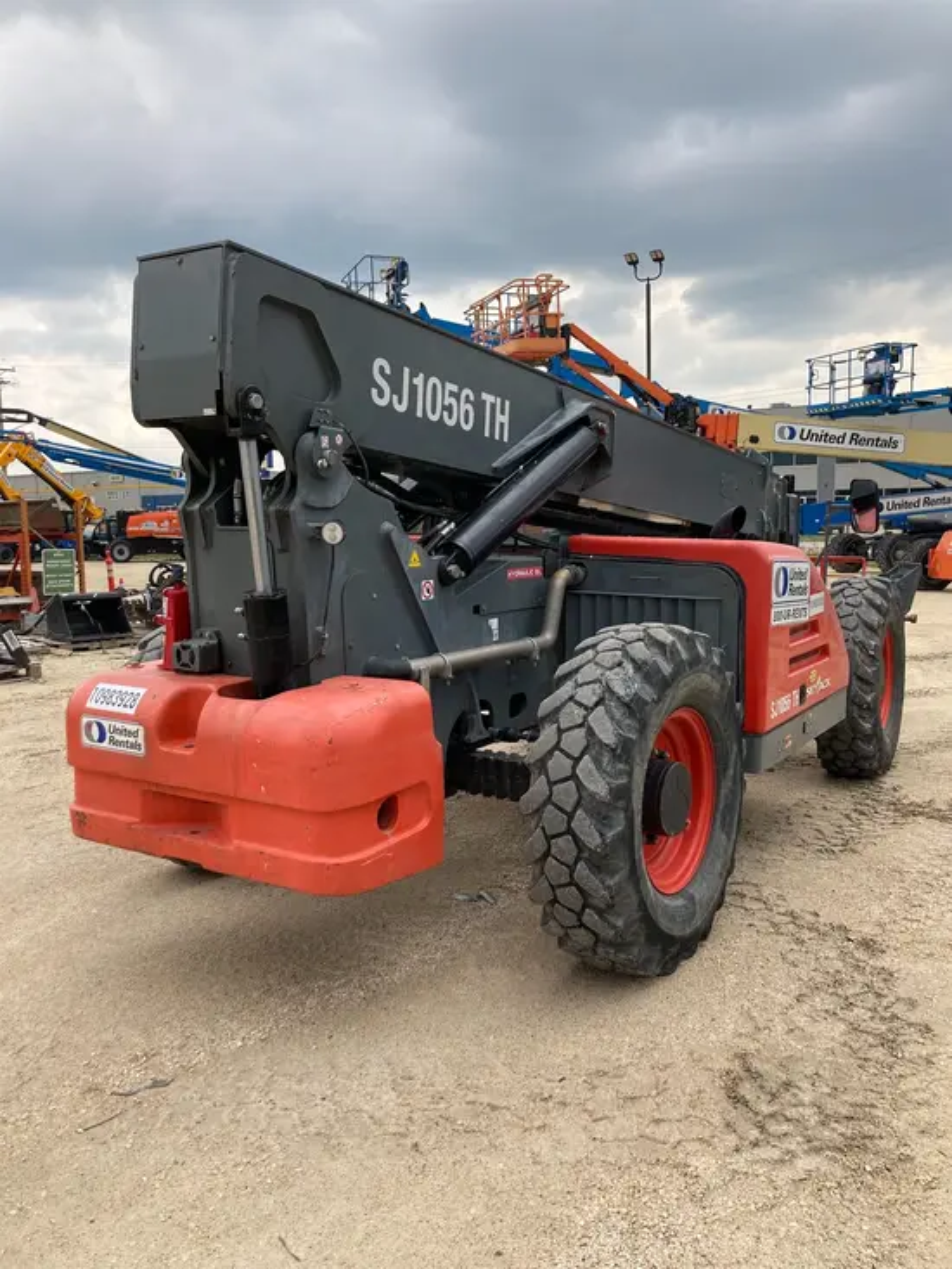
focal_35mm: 28
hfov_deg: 49.8
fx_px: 1026
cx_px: 476
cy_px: 634
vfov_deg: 63.4
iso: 20
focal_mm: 3.99
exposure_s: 1/615
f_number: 1.8
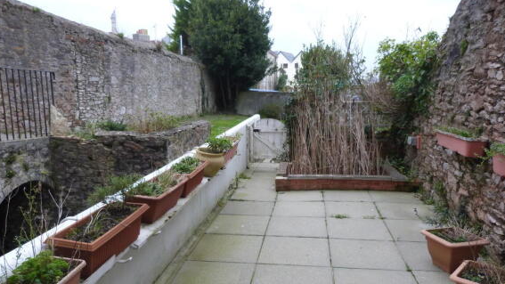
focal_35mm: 28
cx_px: 251
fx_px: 375
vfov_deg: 41.4
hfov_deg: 67.9
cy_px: 158
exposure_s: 1/60
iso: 160
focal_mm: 4.5
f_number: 2.8
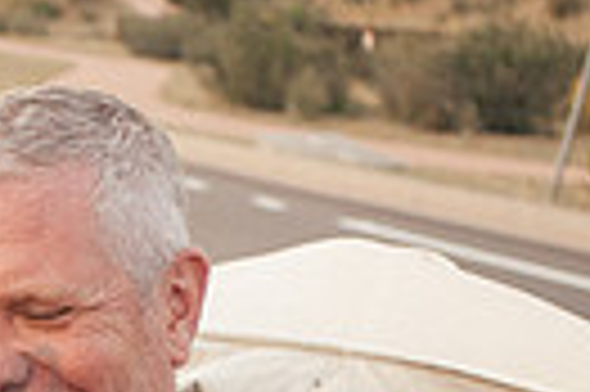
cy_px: 541
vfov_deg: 10.7
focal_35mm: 124
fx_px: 2030
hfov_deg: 15.7
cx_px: -194
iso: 2000
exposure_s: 1/3200
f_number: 3.5
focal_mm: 28
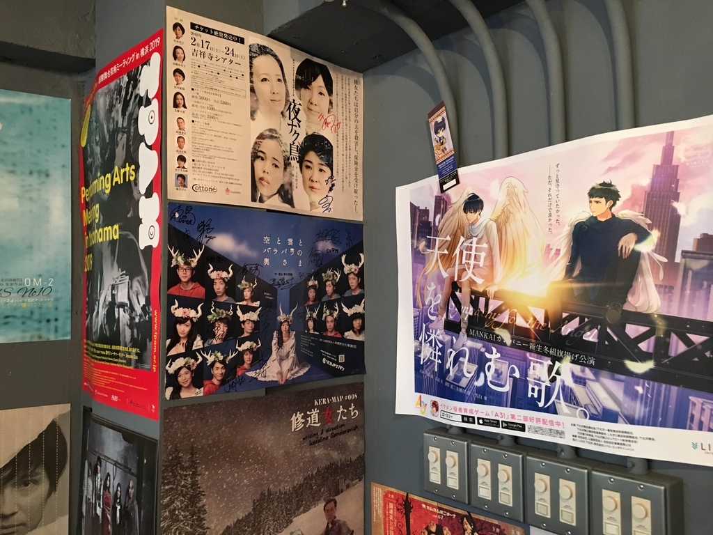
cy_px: 268
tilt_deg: +3.0
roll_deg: -0.4
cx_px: 356
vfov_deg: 48.2
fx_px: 597
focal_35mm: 29
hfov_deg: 61.7
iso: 160
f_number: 2.2
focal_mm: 4.15
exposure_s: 1/30
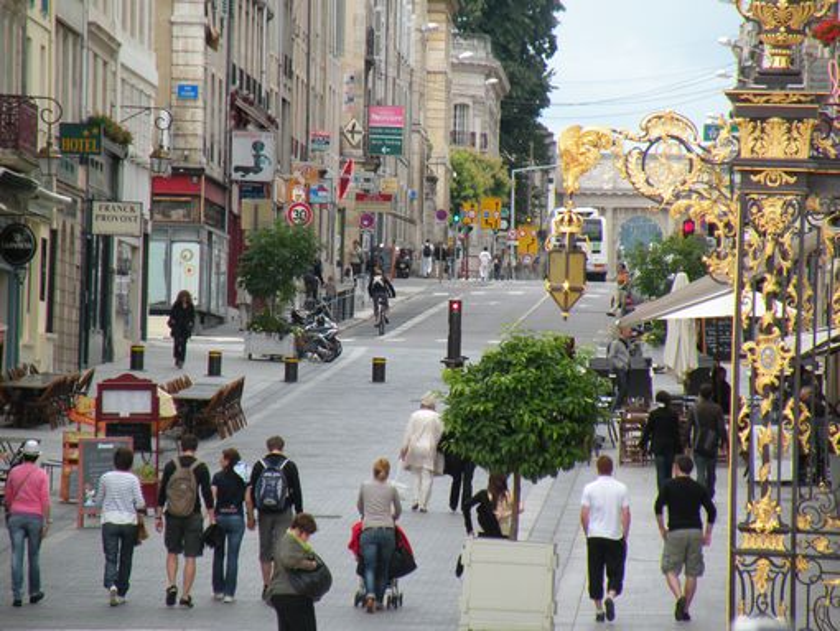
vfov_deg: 4.4
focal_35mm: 337
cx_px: 420
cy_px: 316
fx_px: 8182
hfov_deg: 5.9
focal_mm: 59.6
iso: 64
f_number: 4.5
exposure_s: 1/222
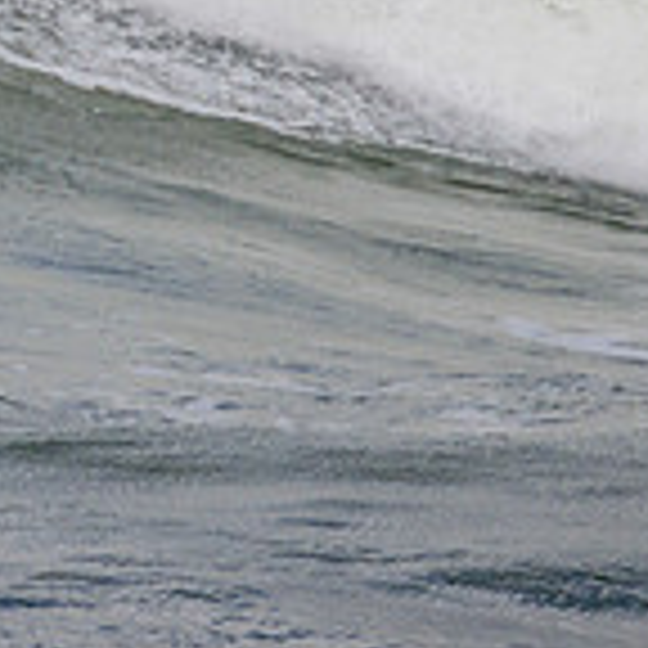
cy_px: -160
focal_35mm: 2741
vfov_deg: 0.6
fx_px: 58051
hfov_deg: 0.6
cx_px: -432
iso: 450
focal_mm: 800
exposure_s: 1/2000
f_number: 11
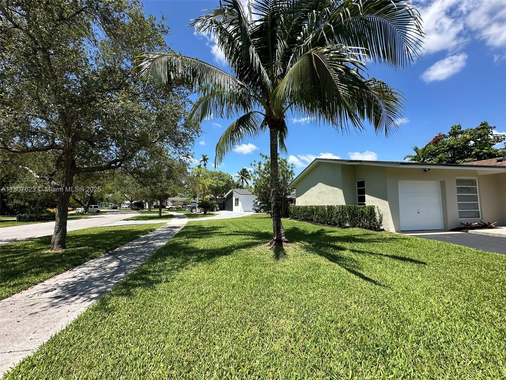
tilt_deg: +5.9
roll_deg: +0.0
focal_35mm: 14
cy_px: 190
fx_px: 205
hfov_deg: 102.1
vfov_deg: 85.7
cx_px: 253
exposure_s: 1/1401
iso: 40
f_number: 2.2
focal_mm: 2.22
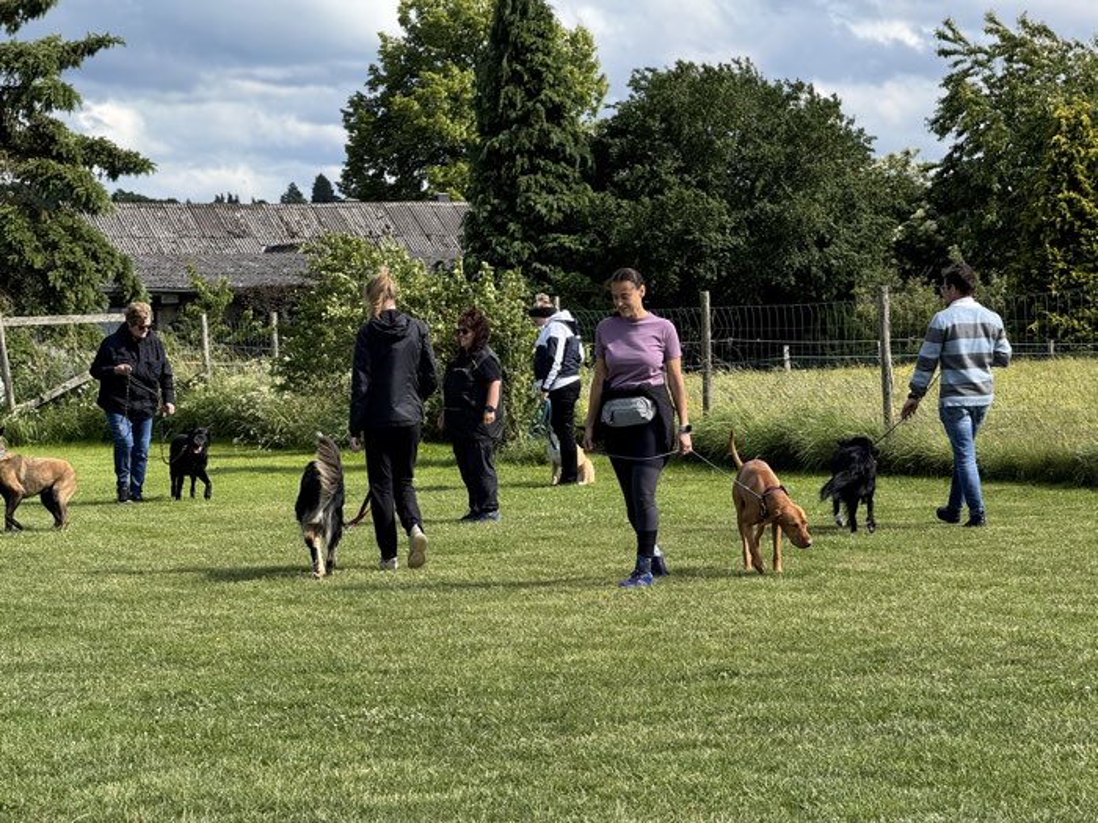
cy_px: 412
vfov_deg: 12.3
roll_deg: +0.0
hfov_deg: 16.4
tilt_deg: -1.9
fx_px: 3806
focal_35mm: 120
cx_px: 549
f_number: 2.8
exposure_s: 1/870
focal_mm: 15.66
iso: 50
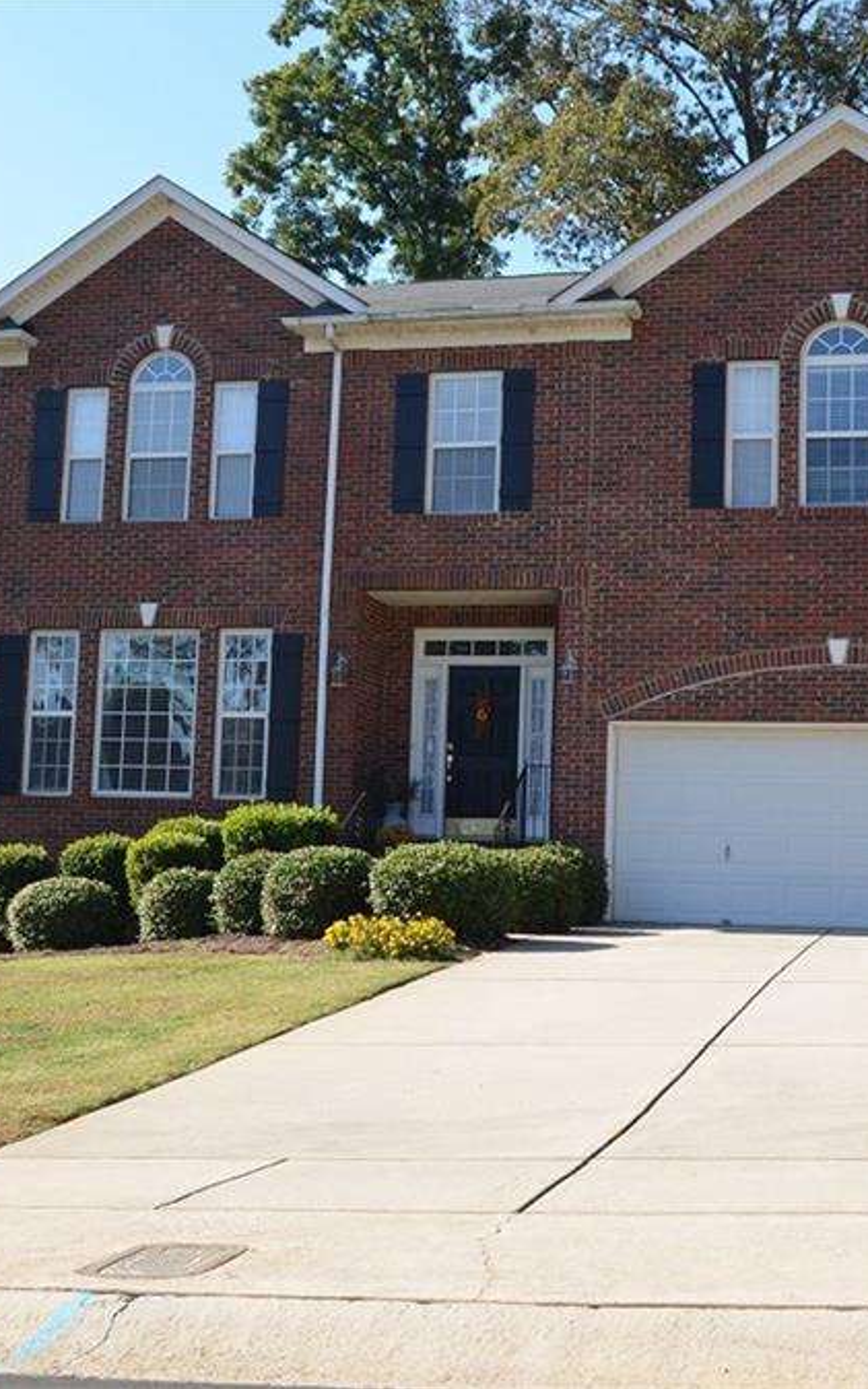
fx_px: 1931
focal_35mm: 51
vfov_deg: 39.6
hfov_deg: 25.3
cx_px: 499
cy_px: 693
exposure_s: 1/200
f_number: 7.1
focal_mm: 22
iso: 100
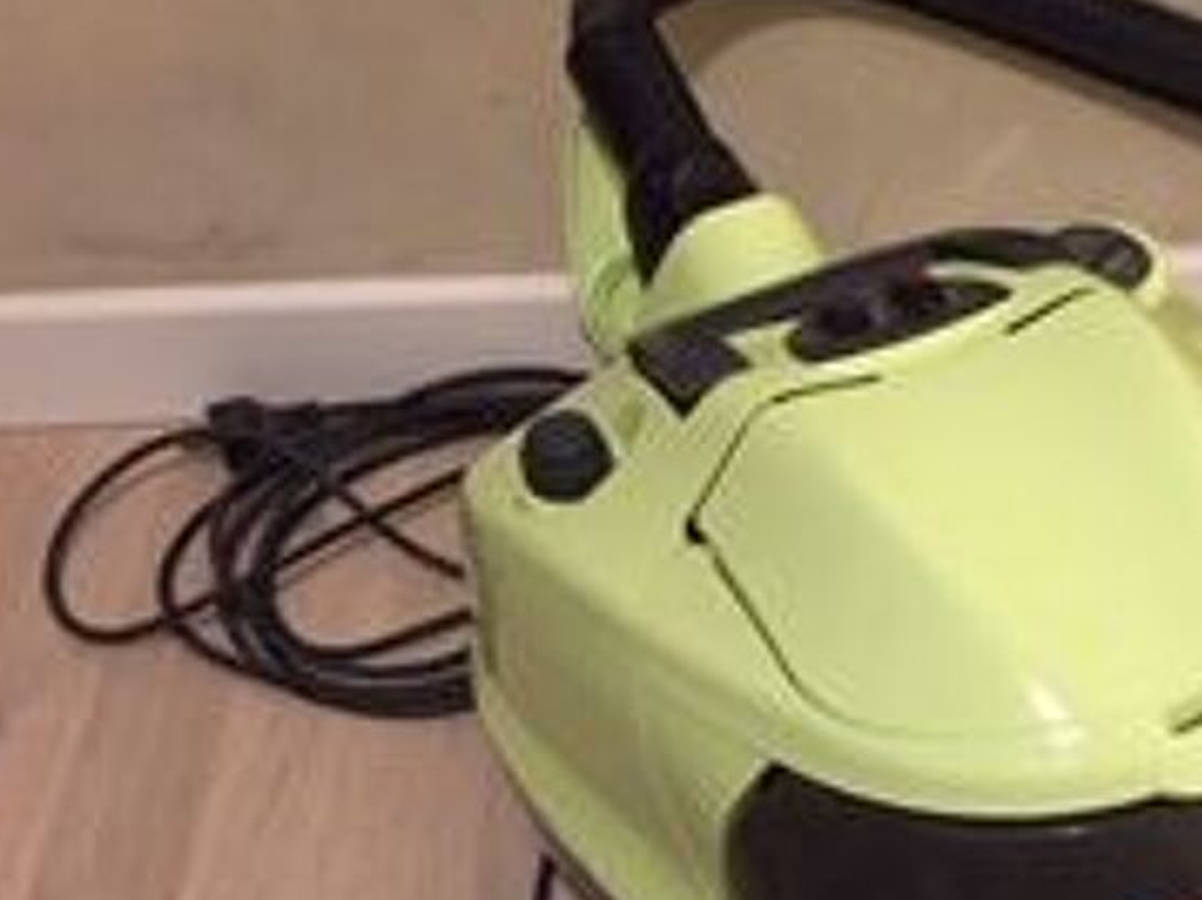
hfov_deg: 35.3
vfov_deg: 27.7
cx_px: 1017
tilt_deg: -46.8
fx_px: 1805
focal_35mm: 52
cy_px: 665
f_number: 2.2
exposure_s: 1/17
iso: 250
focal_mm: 4.15
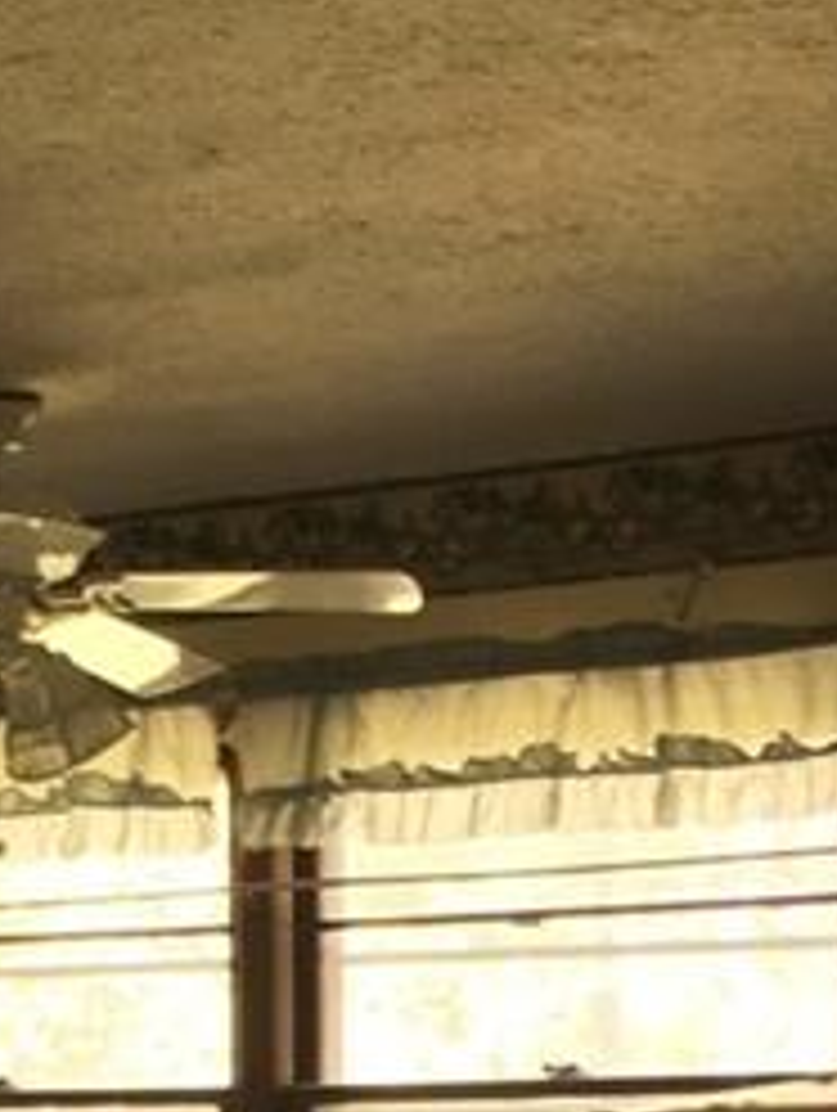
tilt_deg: -6.3
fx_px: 2894
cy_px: 1481
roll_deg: +1.7
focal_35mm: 90
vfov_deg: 19.8
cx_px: -72
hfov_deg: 16.0
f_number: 2.2
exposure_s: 1/30
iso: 80
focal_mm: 4.15
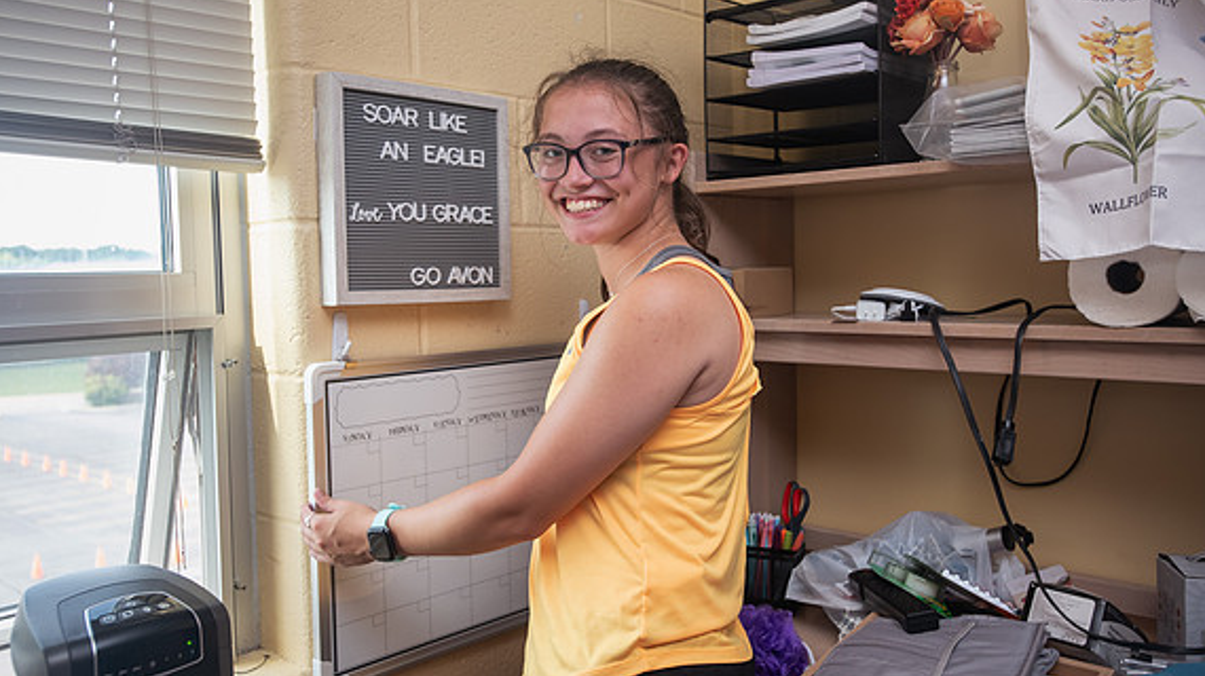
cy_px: 328
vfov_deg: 36.6
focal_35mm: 32
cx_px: 607
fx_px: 1022
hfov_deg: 61.0
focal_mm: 30
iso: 640
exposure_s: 1/125
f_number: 5.6
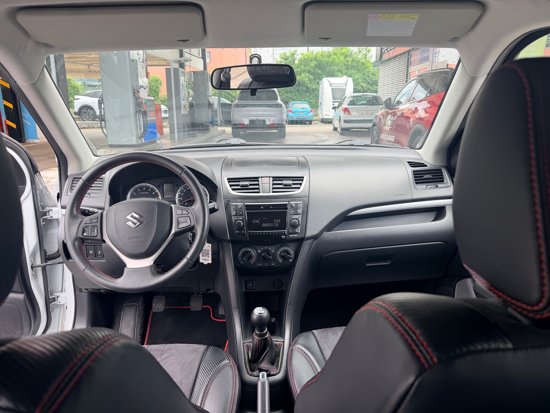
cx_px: 275
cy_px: 206
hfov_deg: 71.6
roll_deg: +0.3
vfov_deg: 56.8
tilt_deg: -14.8
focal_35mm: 24
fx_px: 381
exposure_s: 1/266
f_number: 1.78
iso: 64
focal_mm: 6.76
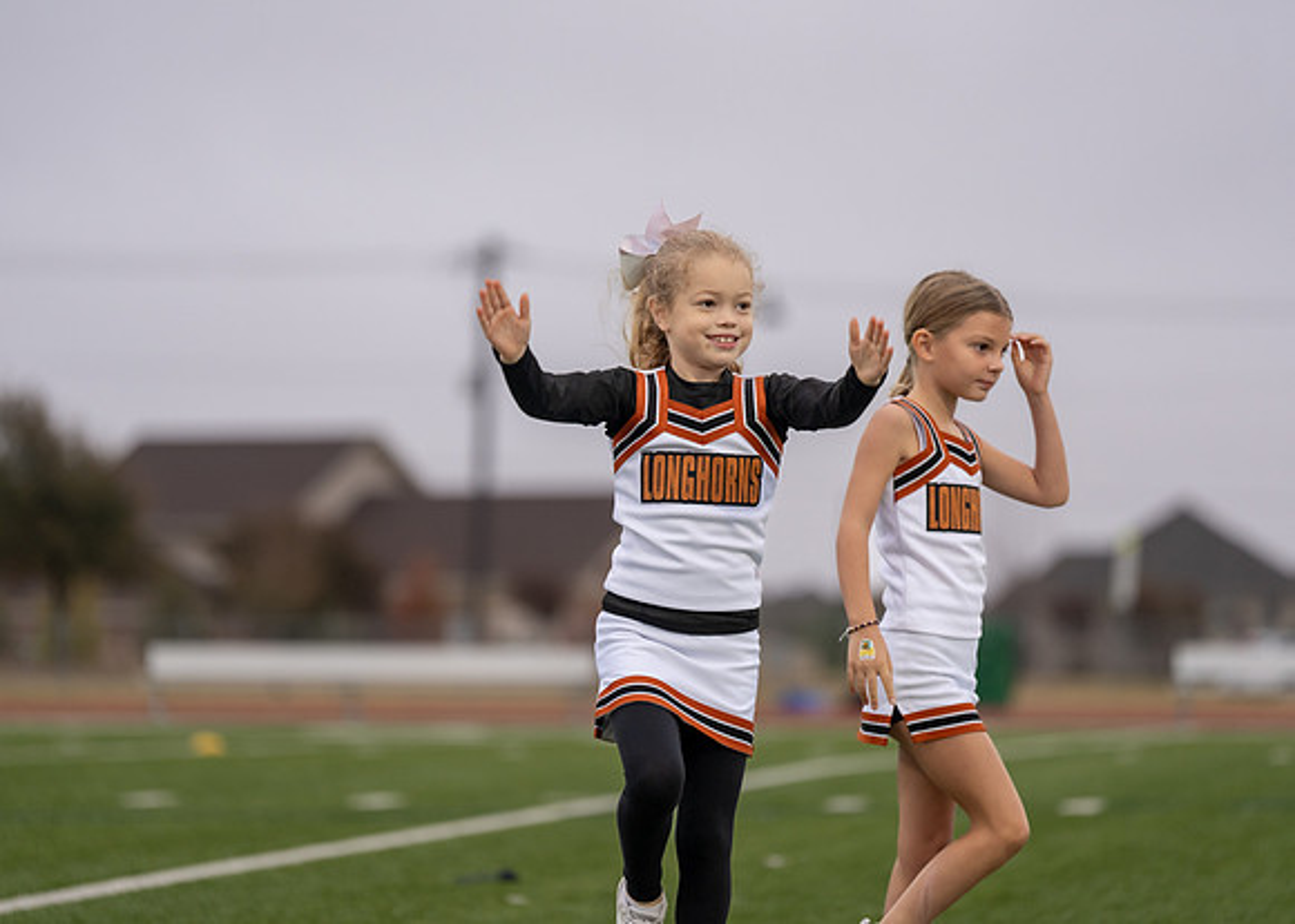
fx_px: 6011
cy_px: 462
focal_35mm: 163
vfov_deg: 8.8
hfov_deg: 12.3
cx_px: 648
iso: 500
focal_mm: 156
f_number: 2.8
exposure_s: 1/1000
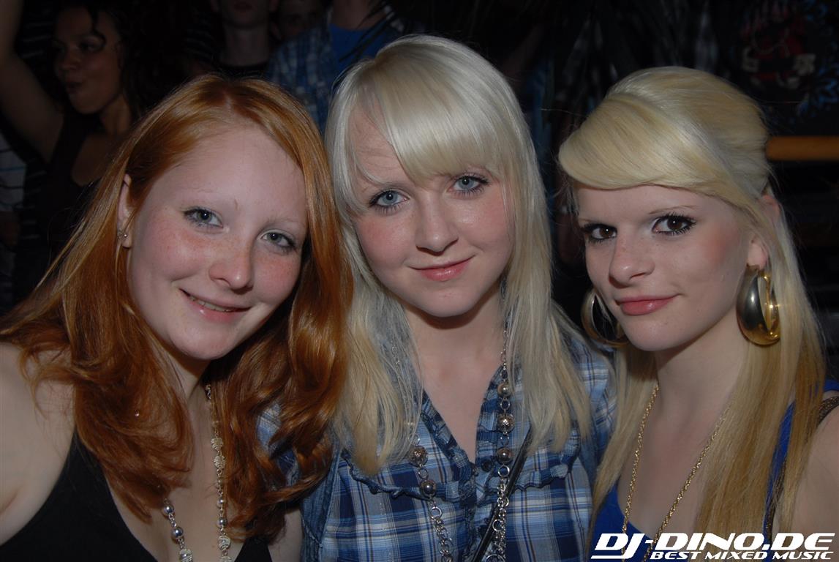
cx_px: 420
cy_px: 281
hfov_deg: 53.1
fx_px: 840
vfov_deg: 37.0
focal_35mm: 36
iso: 200
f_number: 5.6
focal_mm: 24
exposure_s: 1/10
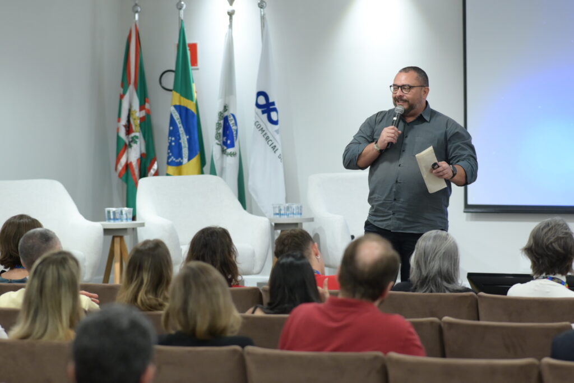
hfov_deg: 16.1
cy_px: 192
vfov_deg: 10.8
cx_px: 287
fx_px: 2025
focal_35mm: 127
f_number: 2.2
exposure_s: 1/200
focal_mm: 85
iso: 1600
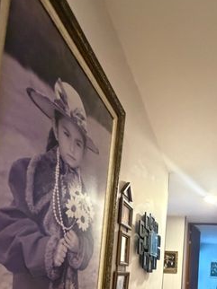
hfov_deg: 45.8
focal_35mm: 29
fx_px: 243
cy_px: 258
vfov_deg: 54.1
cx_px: 173
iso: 1250
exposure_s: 1/53
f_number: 2.2
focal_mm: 2.22
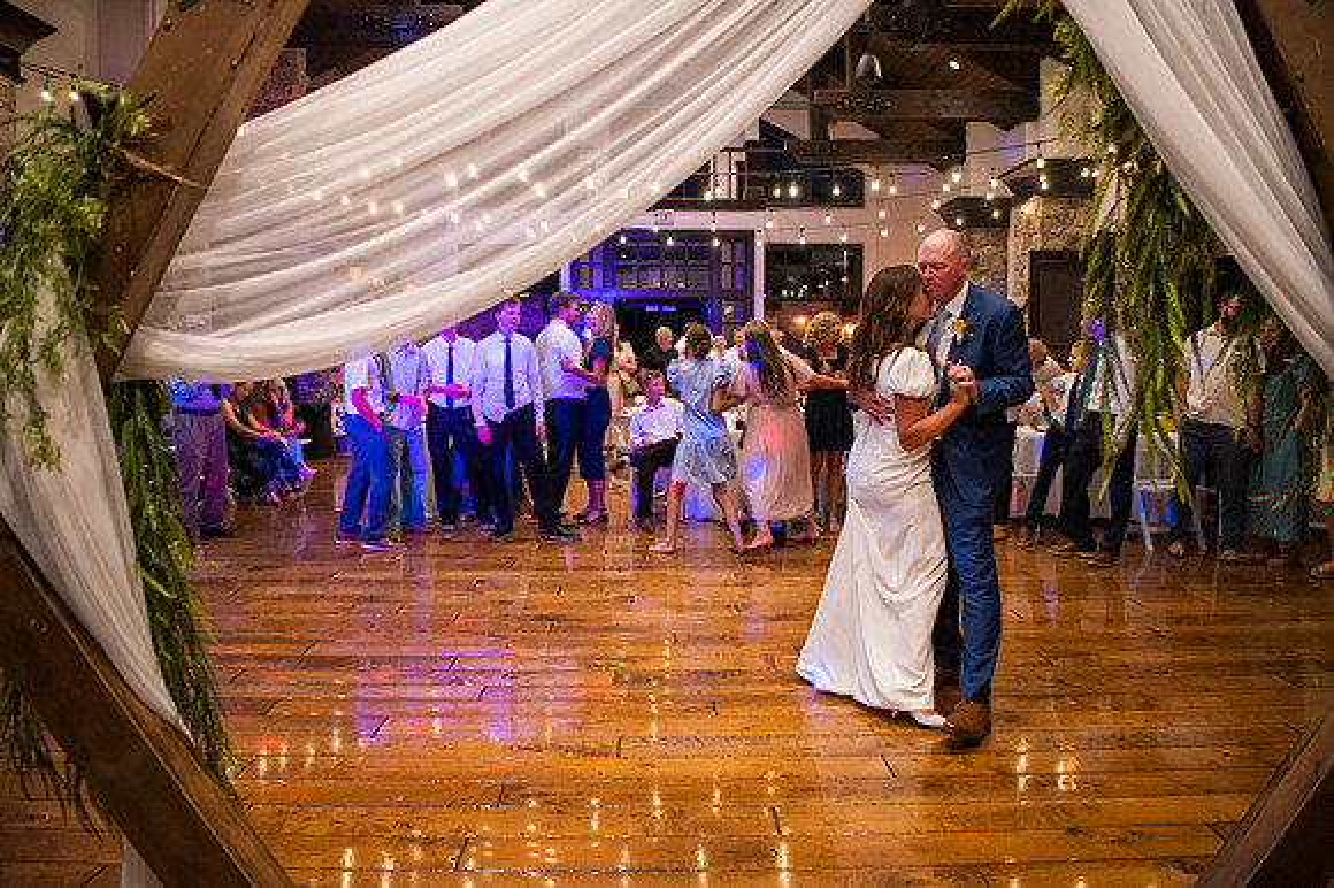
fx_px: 898
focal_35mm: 24
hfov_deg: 73.2
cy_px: 444
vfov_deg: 52.6
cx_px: 667
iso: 6400
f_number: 2.8
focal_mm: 24
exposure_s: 1/200
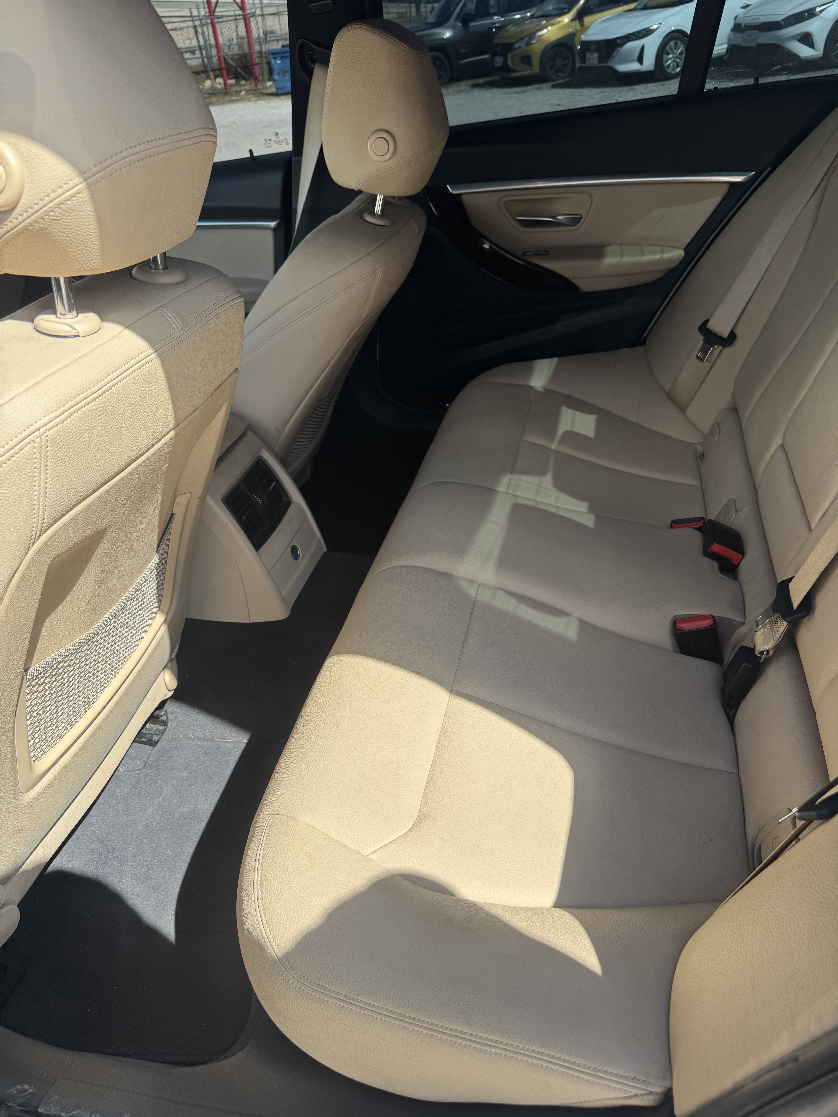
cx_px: 419
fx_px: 775
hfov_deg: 56.8
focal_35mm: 24
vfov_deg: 71.6
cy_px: 558
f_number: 1.78
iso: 80
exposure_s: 1/1311
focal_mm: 6.76
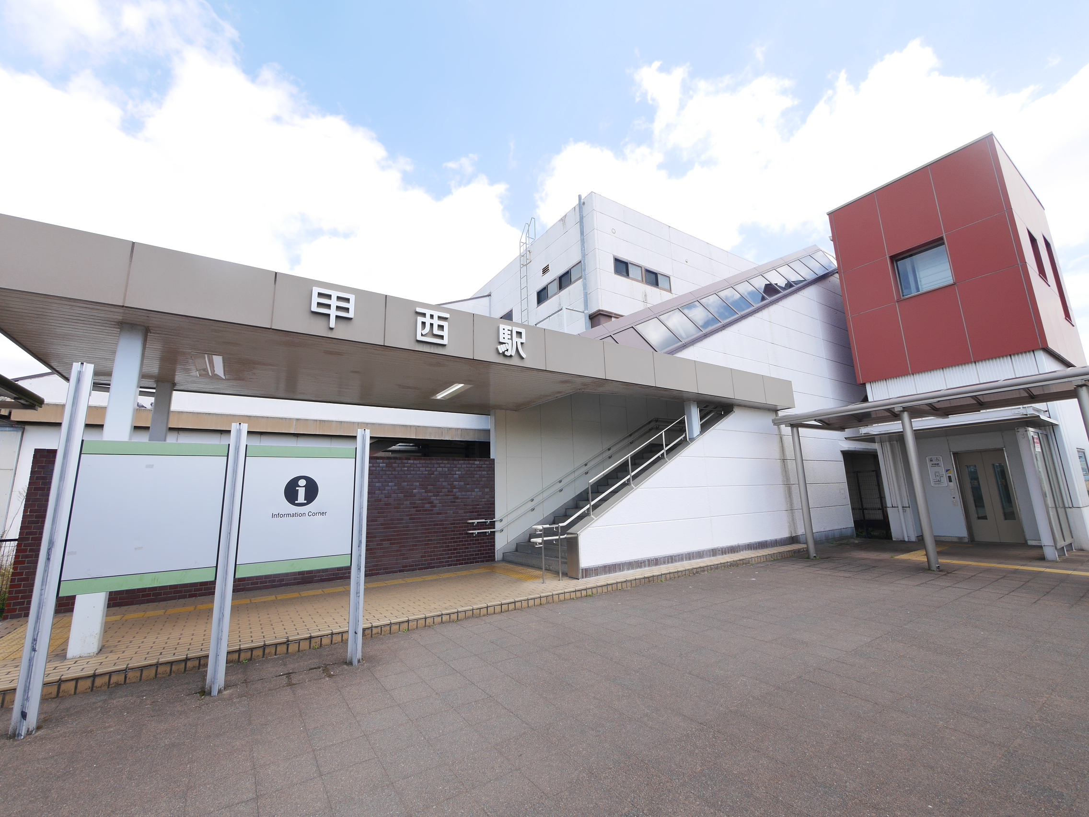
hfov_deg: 102.1
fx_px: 440
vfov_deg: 85.7
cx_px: 544
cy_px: 408
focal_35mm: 14
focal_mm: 7
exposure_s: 1/320
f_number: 6.3
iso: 200
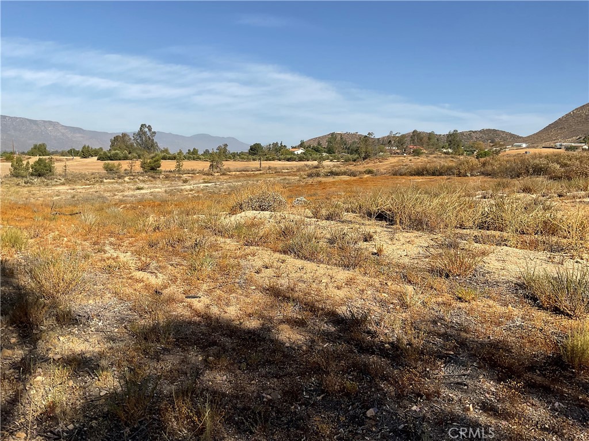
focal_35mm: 29
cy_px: 220
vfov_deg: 48.2
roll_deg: -3.1
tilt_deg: -6.5
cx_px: 294
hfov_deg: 61.7
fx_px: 493
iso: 16
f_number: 1.8
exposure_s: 1/2227
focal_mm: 3
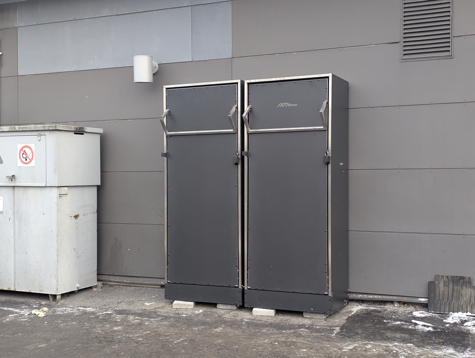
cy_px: 179
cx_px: 238
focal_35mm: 48
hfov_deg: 39.6
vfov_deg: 30.3
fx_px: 660
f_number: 1.85
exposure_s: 1/623
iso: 423
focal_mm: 6.81
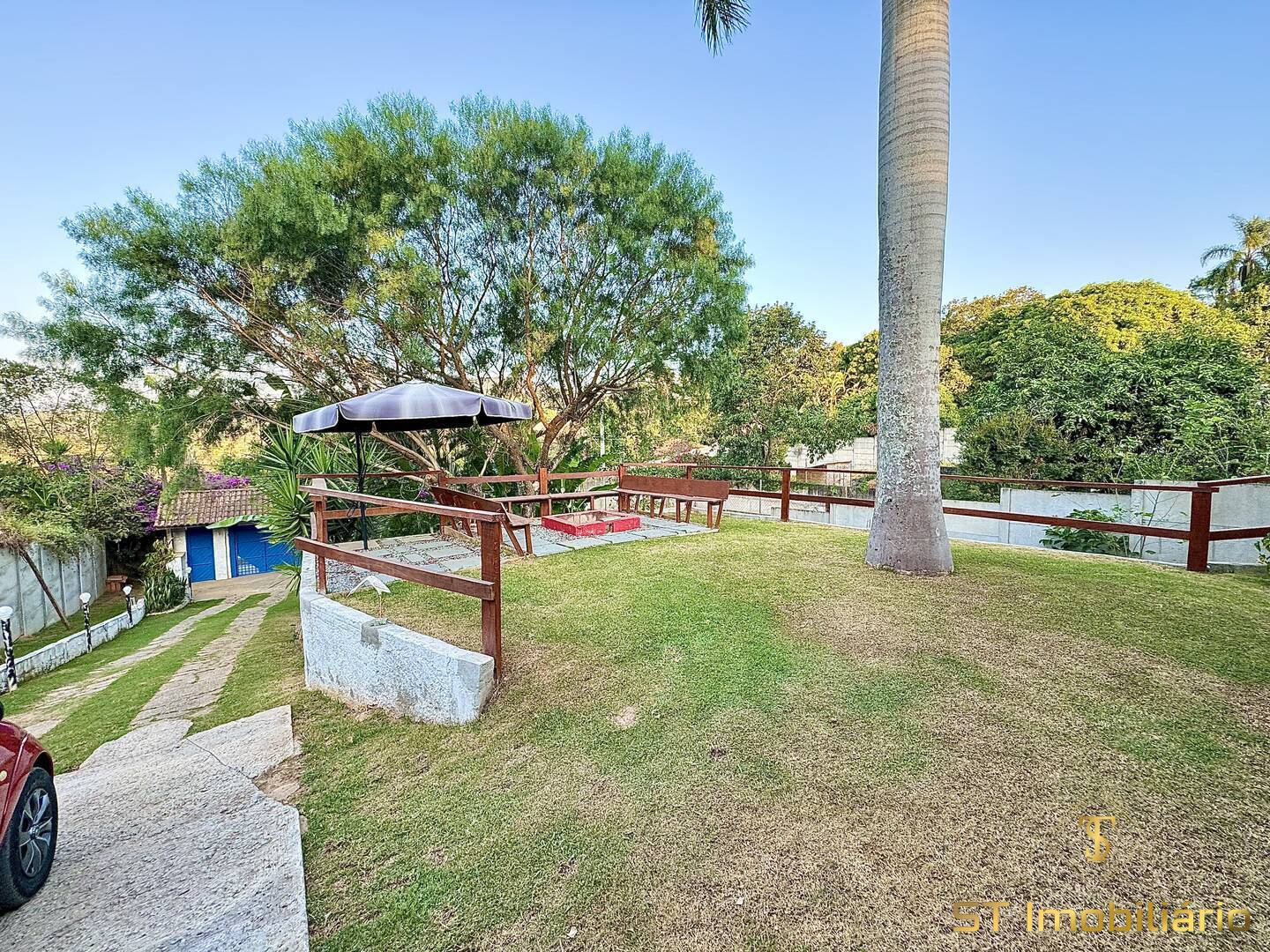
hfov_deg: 102.1
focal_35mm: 14
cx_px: 635
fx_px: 514
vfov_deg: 85.7
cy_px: 476
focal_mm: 2.22
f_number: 2.2
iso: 50
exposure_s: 1/99
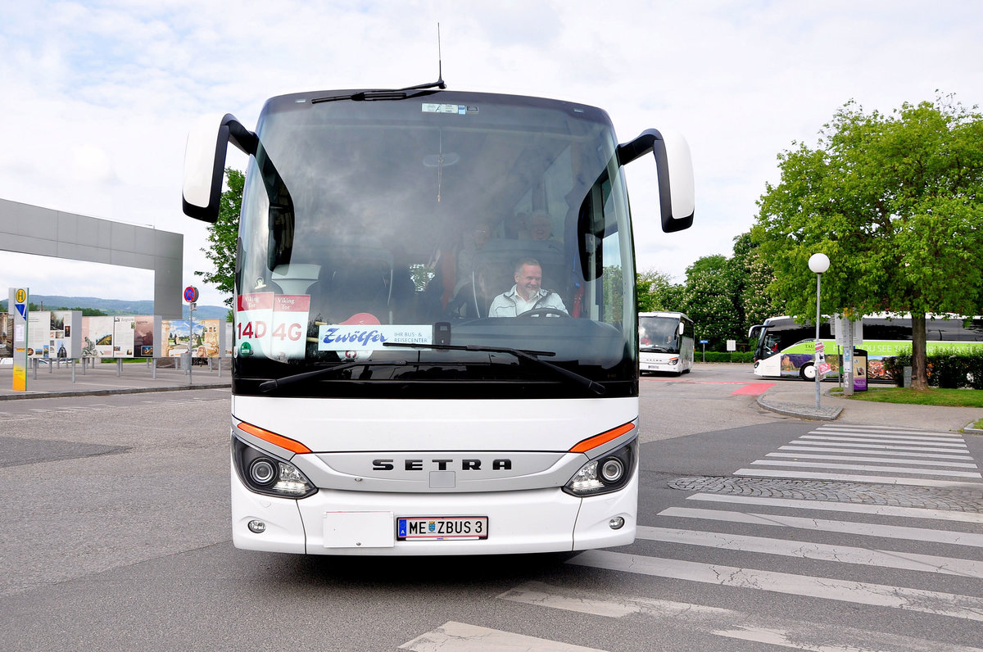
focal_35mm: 32
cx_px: 492
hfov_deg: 59.6
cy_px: 326
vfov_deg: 41.6
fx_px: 859
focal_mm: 21
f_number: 7.1
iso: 200
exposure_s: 1/200
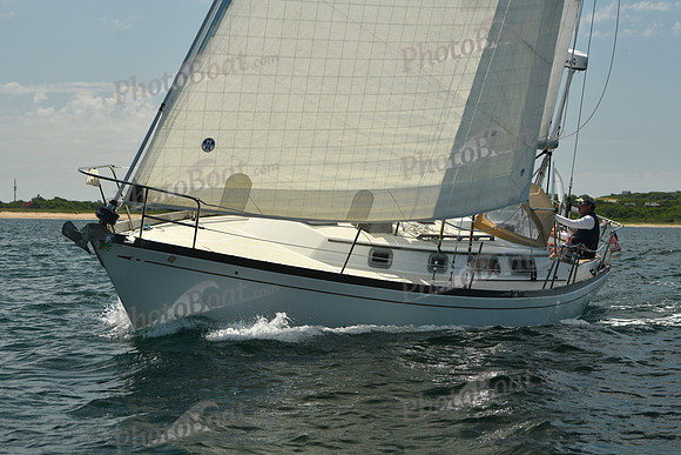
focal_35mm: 92
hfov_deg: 22.1
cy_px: 228
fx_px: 1741
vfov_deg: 14.9
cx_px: 340
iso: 320
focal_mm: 92
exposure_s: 1/640
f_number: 9
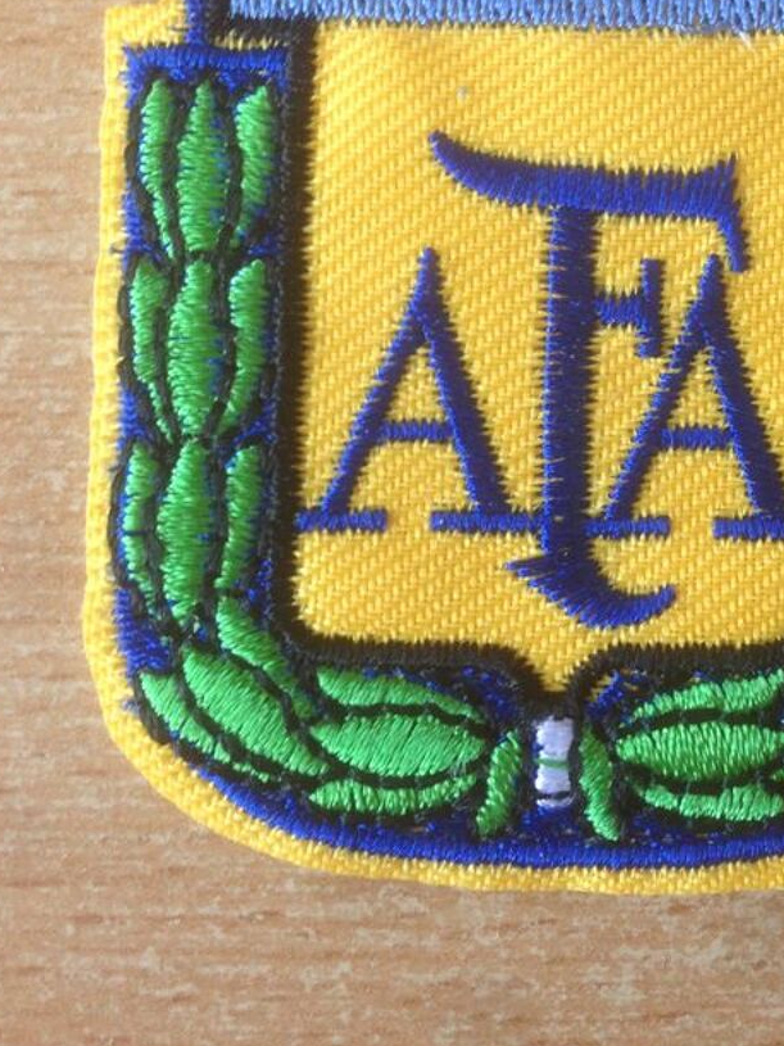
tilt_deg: -87.7
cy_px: 223
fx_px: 1631
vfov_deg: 34.5
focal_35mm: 54
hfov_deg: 26.8
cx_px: 563
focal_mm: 4.12
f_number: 2.4
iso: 64
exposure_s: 1/40
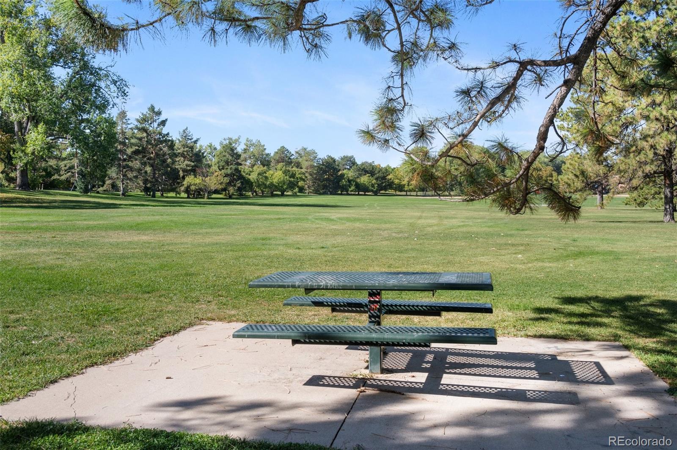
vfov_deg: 38.3
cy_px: 225
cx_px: 338
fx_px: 648
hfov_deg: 55.2
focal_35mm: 34
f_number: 7.1
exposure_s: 1/500
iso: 250
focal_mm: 34.5
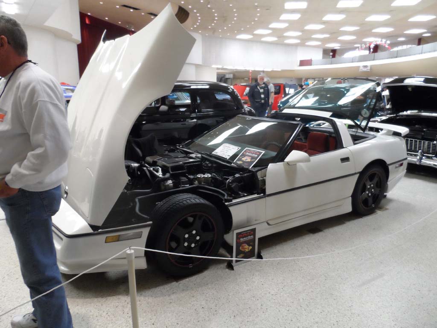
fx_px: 303
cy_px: 164
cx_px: 218
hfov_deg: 71.6
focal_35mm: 24
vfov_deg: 56.8
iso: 320
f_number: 3.2
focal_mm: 4
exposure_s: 1/30
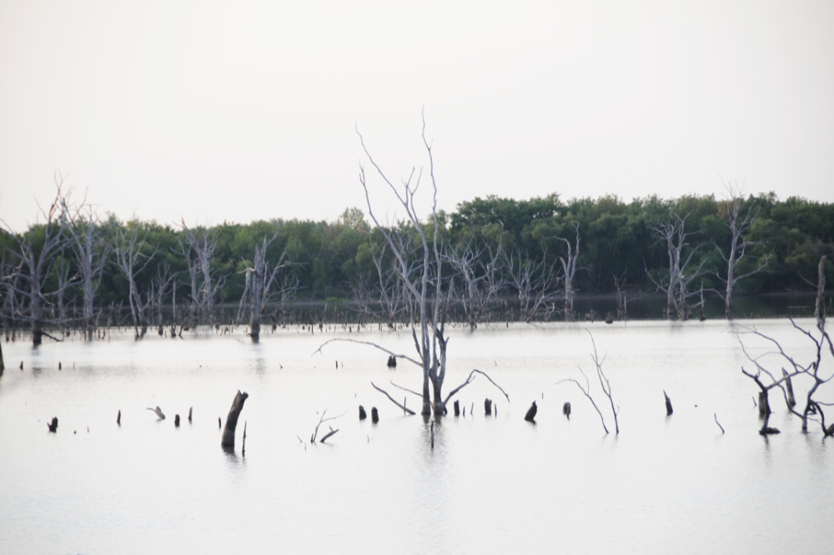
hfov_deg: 9.2
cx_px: 417
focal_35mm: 225
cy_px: 278
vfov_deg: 6.1
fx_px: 5208
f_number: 5.6
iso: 250
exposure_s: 1/500
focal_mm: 150
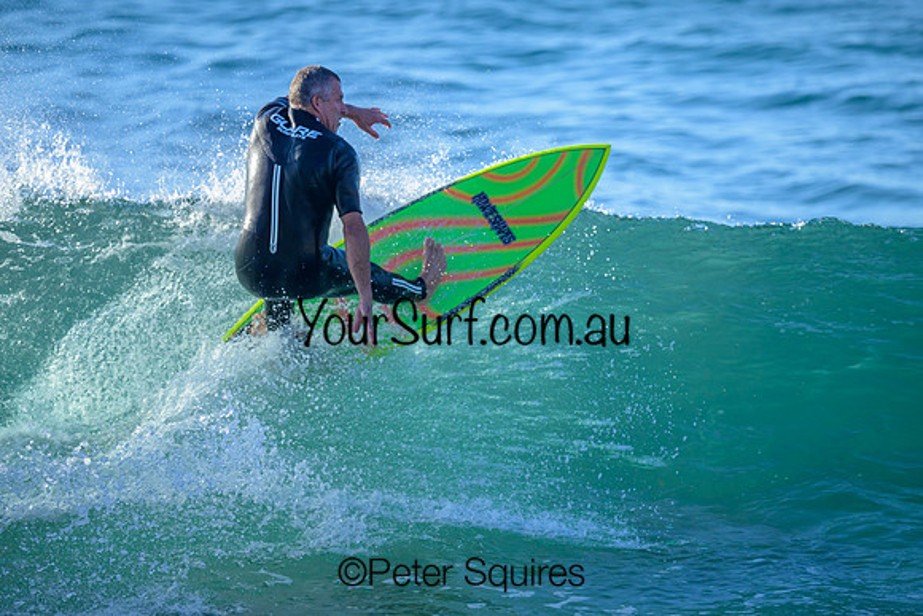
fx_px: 20515
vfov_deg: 1.7
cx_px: 462
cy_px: 308
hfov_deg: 2.6
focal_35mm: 800
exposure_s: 1/2000
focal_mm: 800
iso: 1100
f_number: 6.3
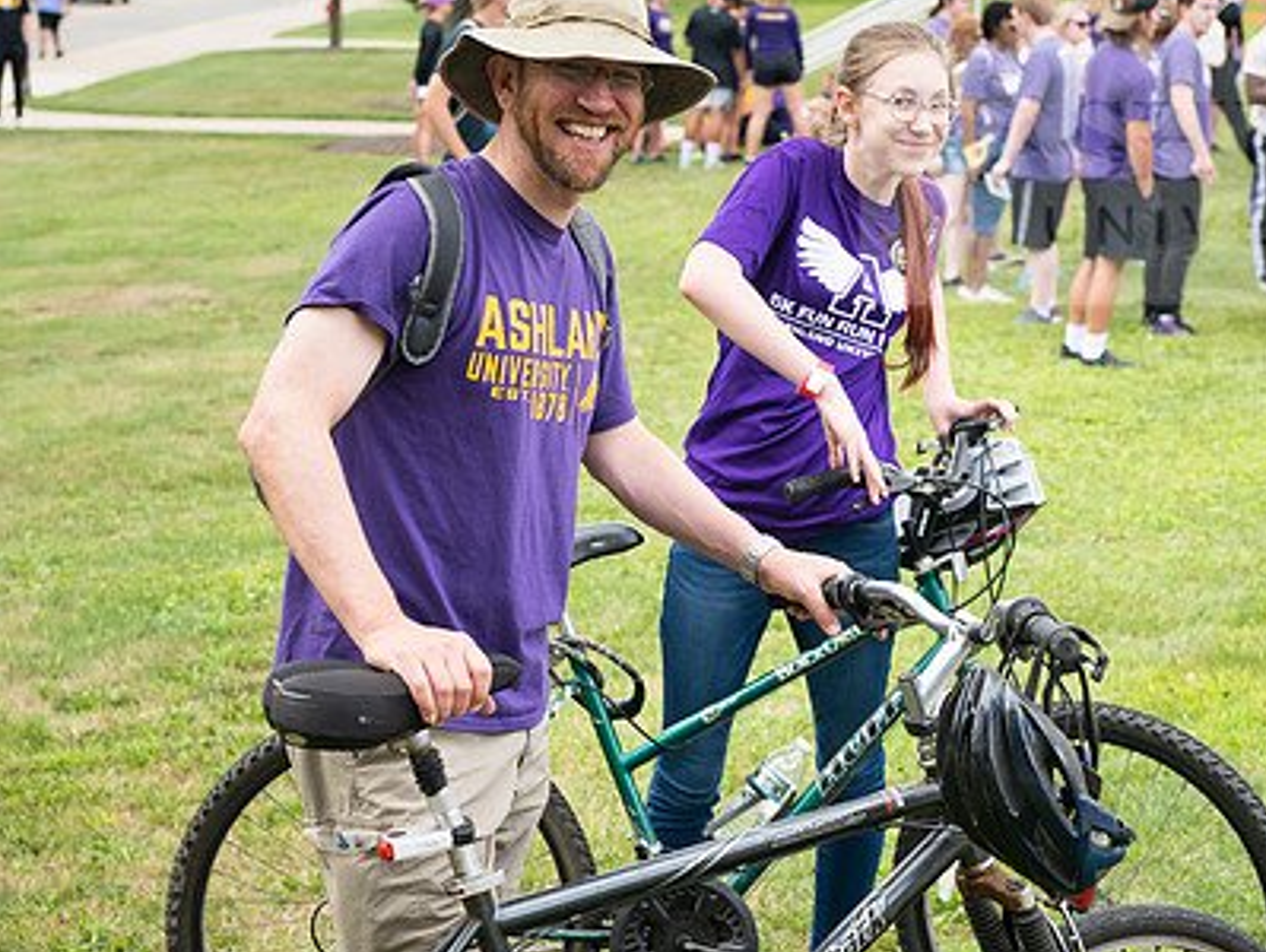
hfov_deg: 24.1
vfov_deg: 18.2
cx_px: 765
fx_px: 2965
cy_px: 424
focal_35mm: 81
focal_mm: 58
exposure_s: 1/320
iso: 320
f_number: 5
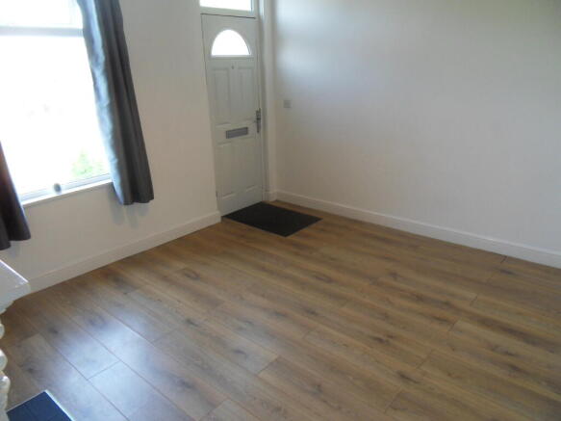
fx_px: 389
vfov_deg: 56.8
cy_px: 210
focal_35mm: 24
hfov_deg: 71.6
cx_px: 280
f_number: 3.3
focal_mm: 4.2
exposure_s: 1/30
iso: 200
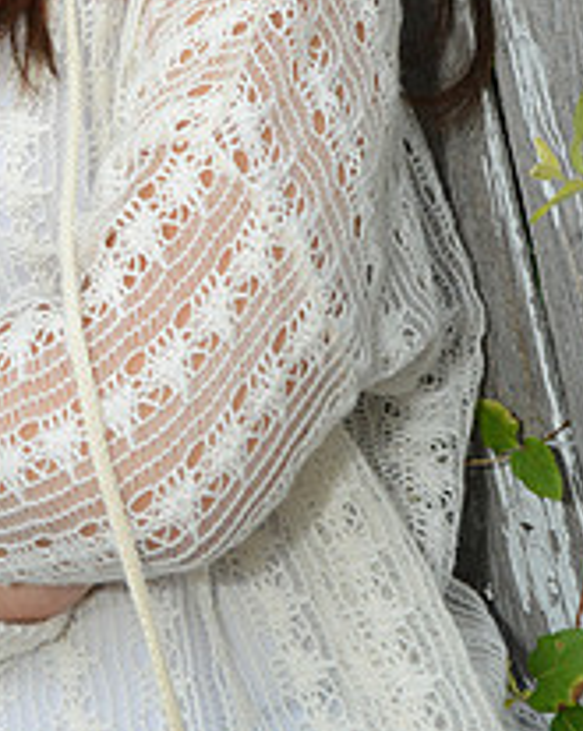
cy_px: -141
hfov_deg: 11.1
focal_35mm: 137
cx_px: 16
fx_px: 2961
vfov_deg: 13.7
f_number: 9
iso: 1600
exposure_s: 1/125
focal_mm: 52
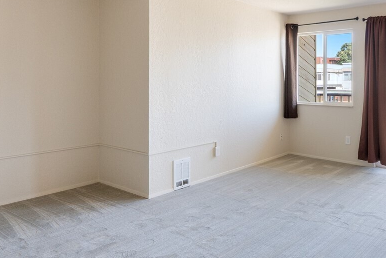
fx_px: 354
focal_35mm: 33
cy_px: 84
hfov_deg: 56.9
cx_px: 228
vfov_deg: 39.4
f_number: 9
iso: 250
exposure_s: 1/5
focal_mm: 10
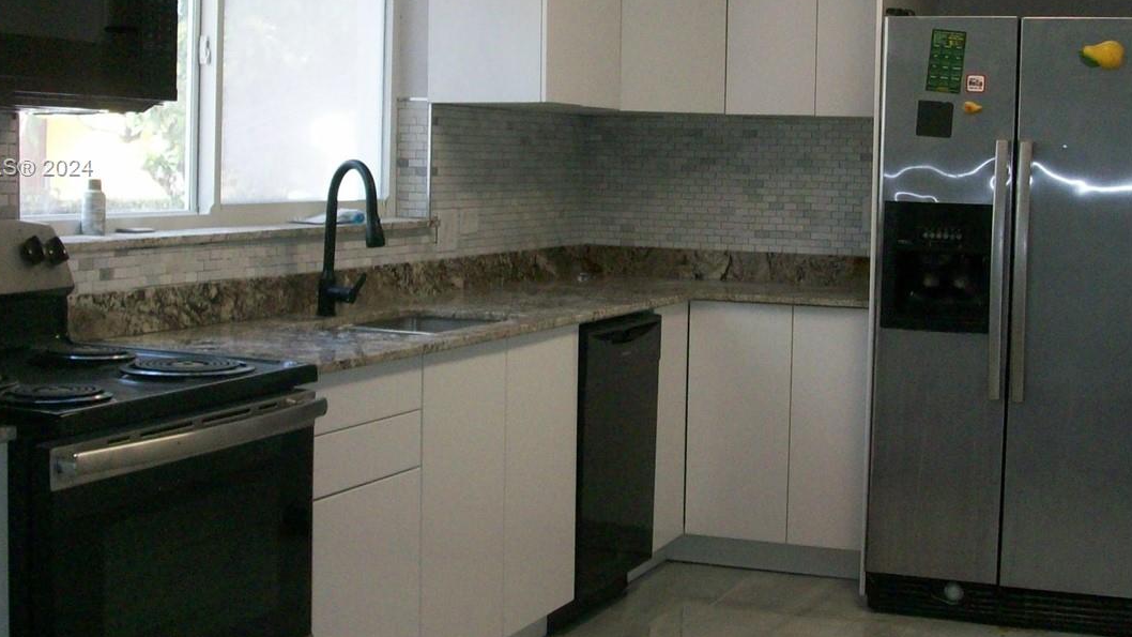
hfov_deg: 37.2
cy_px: 169
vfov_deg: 21.3
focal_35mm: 56
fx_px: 1681
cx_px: 606
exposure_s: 1/60
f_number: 2.8
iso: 160
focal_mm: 5.7
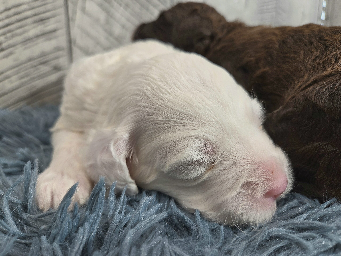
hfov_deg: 73.9
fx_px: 227
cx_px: 170
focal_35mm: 23
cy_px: 128
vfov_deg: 58.9
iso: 50
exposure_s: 1/120
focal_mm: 5.4
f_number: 1.8
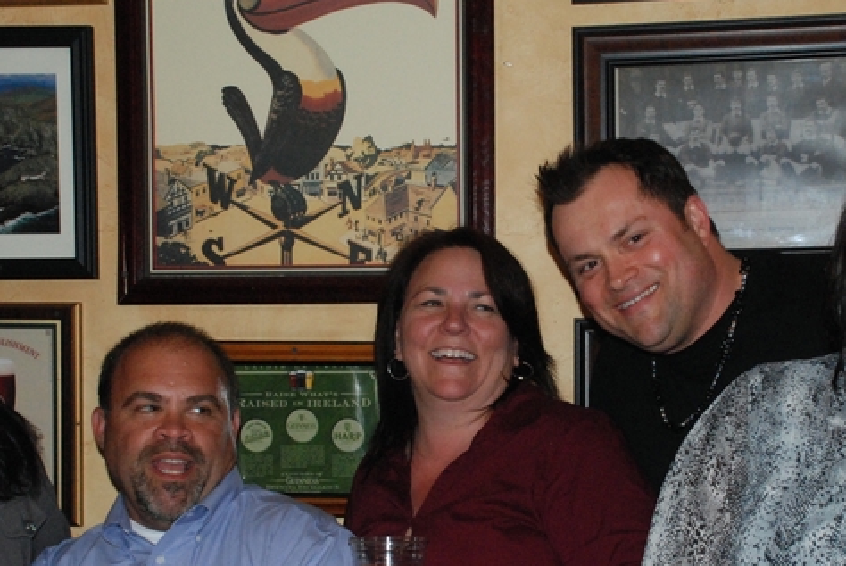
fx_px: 1788
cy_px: 379
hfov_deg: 26.5
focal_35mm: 76
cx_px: 530
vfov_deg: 17.9
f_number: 5.6
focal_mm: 32
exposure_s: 1/60
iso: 1600
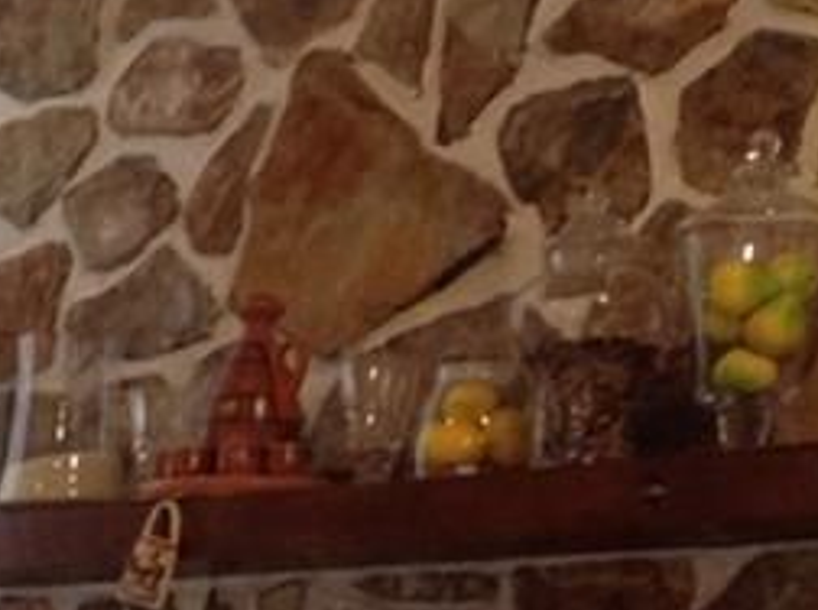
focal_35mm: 142
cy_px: 1100
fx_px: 3349
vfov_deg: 9.9
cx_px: -831
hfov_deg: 12.3
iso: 125
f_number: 2.4
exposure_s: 1/15
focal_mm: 4.28
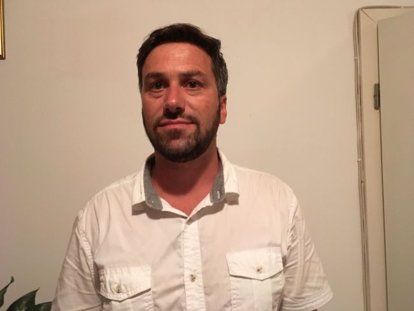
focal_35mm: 29
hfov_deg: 61.6
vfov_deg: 48.3
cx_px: 207
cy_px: 156
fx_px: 347
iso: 200
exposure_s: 1/20
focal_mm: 4.15
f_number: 2.2
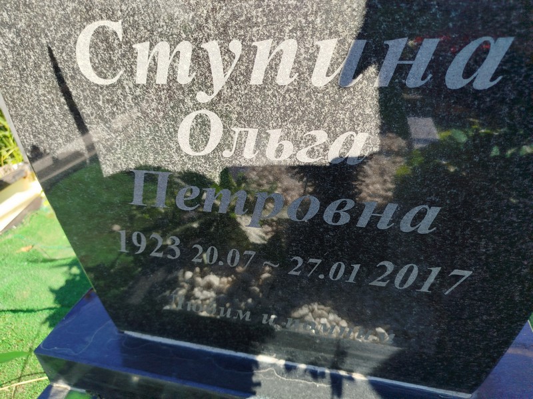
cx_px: 266
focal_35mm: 24
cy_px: 200
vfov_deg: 56.8
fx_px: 370
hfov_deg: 71.6
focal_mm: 5.31
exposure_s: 1/337
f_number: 1.7
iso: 50
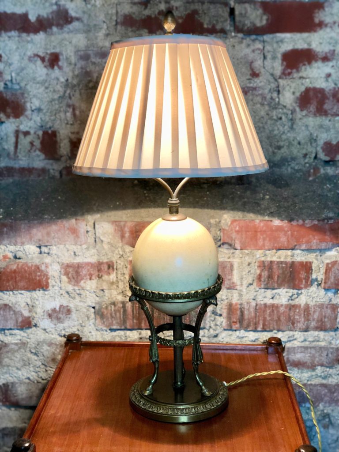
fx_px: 679
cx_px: 170
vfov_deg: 36.8
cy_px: 226
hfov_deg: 28.0
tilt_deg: -11.9
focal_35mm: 52
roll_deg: +0.4
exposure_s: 1/50
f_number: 2.4
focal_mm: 6
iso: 40
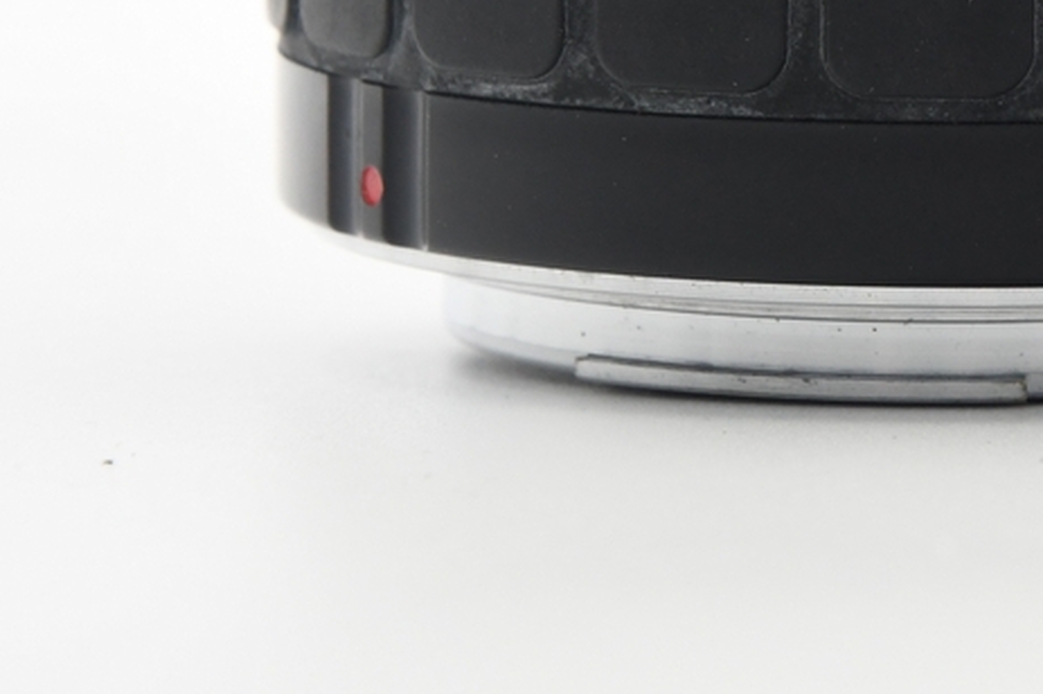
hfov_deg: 5.3
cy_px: -81
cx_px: 926
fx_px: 11262
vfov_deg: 3.5
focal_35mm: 389
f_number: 8
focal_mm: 80
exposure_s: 1/160
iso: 1000
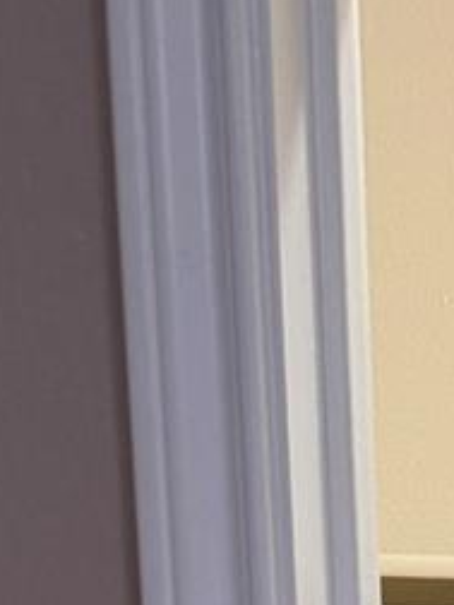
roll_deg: +0.9
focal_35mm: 146
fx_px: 2553
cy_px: 1671
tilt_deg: -12.1
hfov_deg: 9.1
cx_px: 1117
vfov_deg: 10.5
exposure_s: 1/60
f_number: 1.78
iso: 200
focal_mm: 6.76
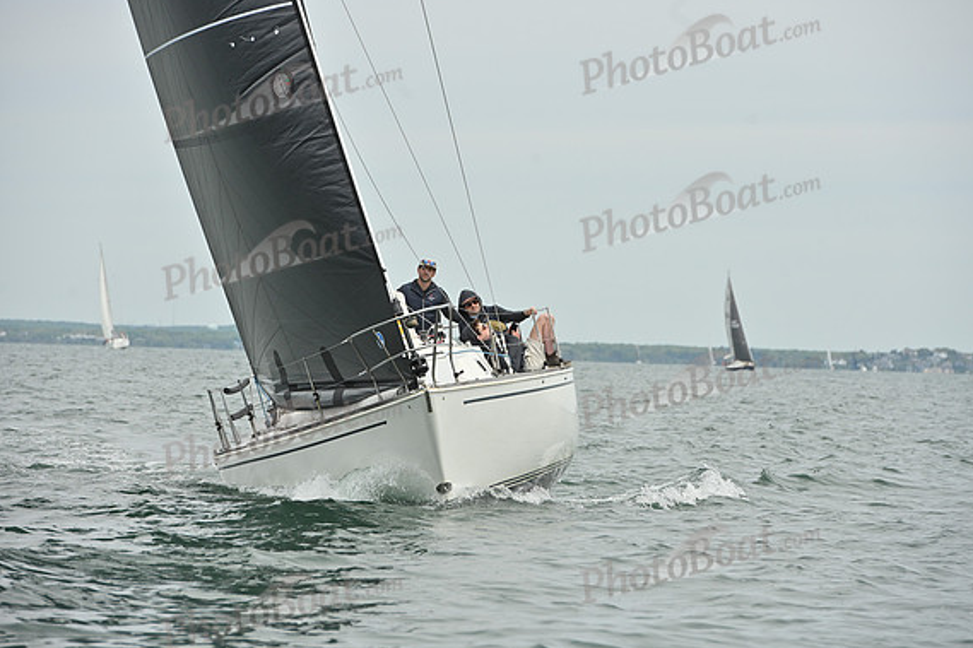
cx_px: 492
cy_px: 321
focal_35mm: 204
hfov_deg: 10.1
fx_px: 5512
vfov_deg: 6.7
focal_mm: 200
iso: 320
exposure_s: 1/2000
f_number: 8
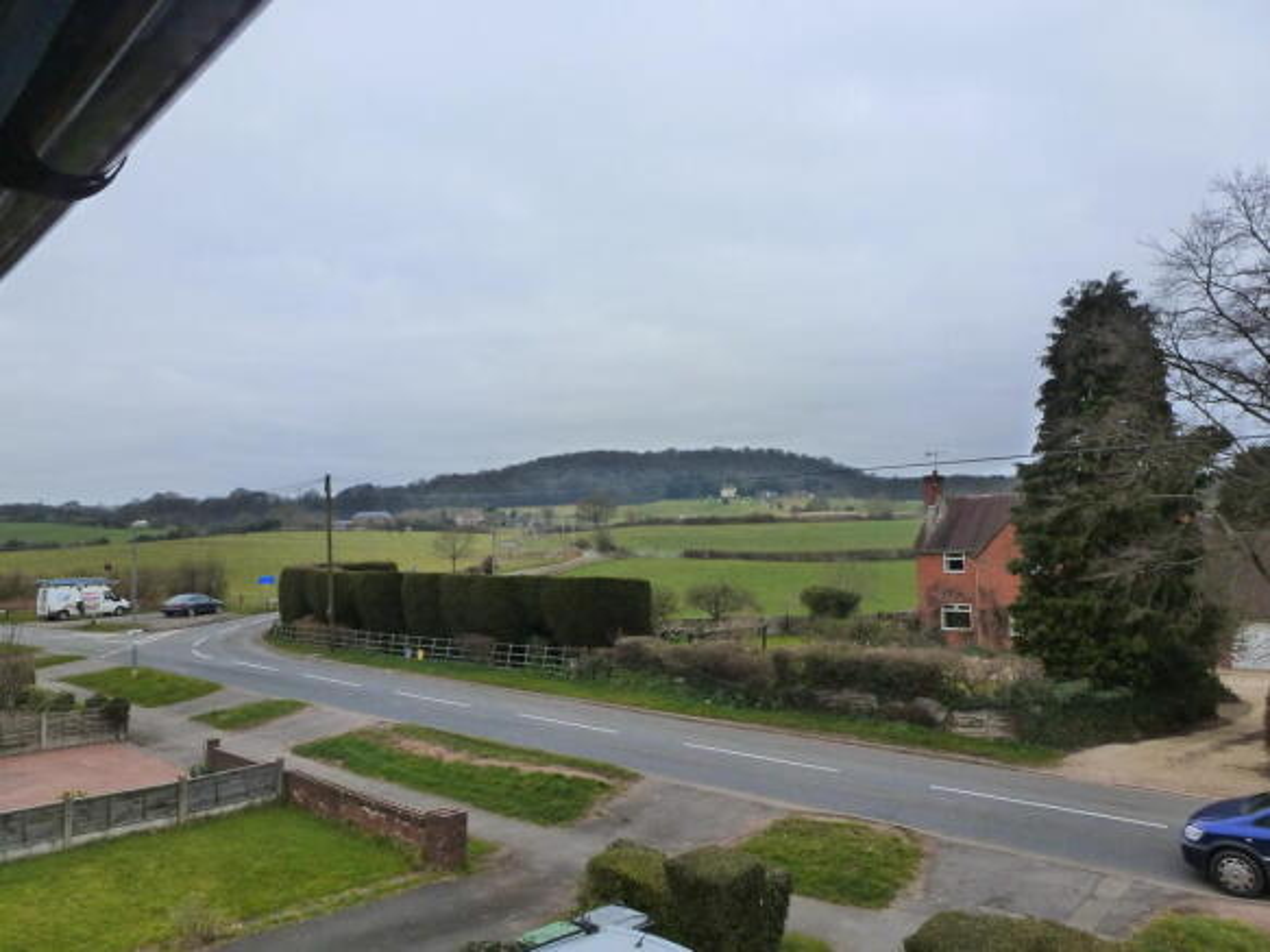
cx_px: 635
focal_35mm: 24
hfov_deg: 71.6
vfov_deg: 56.8
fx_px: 880
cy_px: 476
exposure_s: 1/400
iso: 250
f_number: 4
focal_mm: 4.3
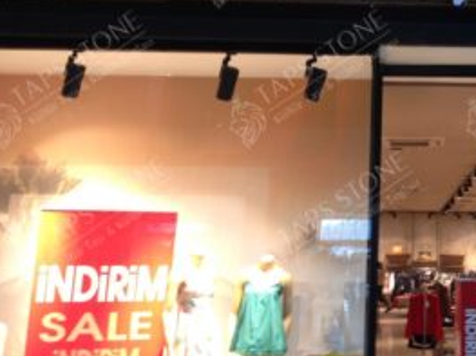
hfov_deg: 28.0
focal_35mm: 67
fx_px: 921
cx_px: 421
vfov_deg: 21.2
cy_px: 9
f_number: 2.4
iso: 50
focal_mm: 4.12
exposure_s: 1/20
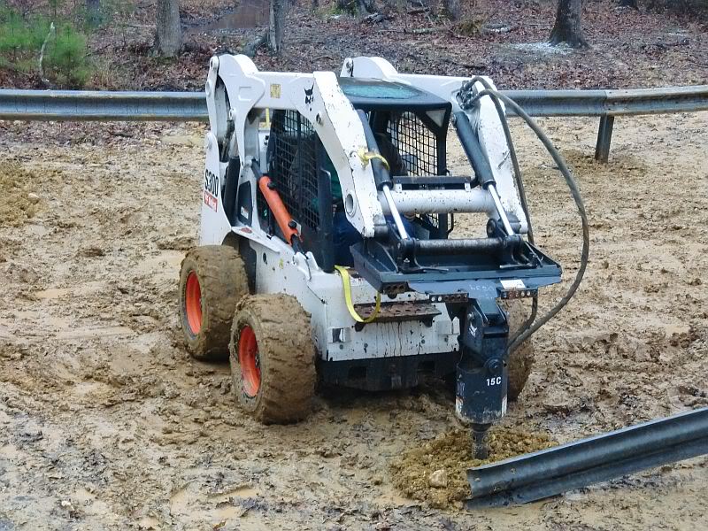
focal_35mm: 66
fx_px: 1350
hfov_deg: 29.4
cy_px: 266
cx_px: 354
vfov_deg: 22.3
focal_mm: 11.5
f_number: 4.6
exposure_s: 1/60
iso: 400
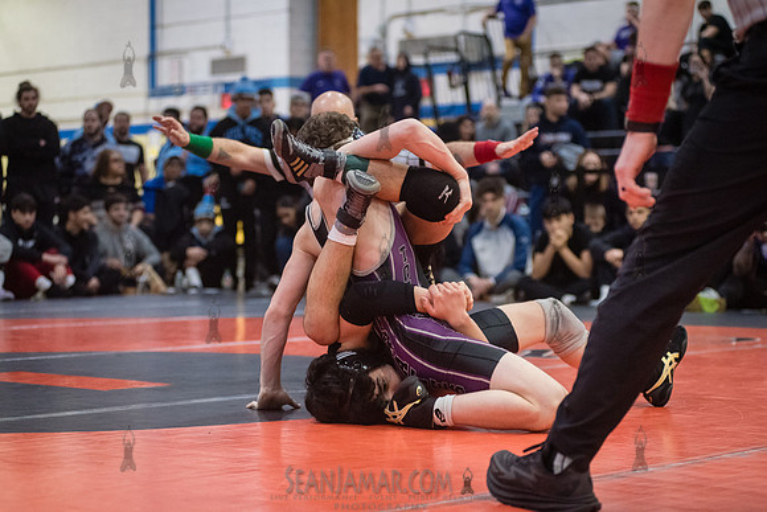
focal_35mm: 80
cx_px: 384
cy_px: 256
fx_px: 1705
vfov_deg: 17.1
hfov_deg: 25.4
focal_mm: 80
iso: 8000
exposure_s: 1/500
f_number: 3.2
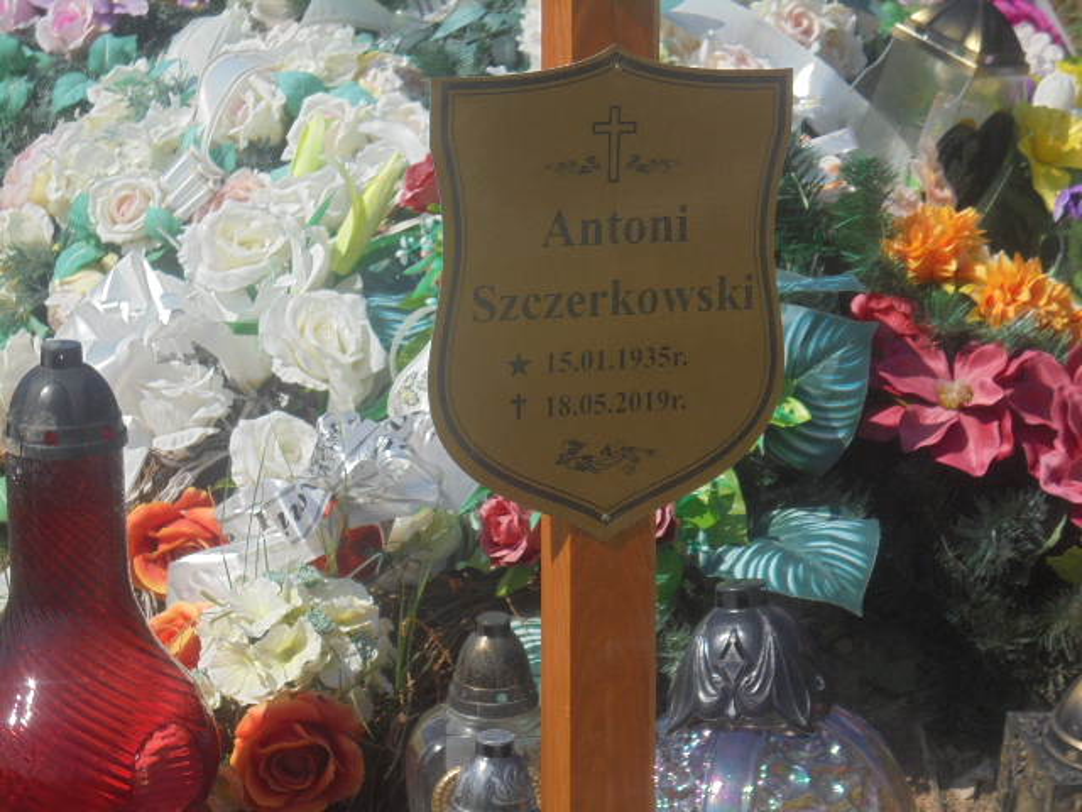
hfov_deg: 16.1
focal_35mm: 122
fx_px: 3813
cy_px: 406
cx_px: 541
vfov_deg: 12.1
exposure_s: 1/640
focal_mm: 21.8
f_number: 5.6
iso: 100
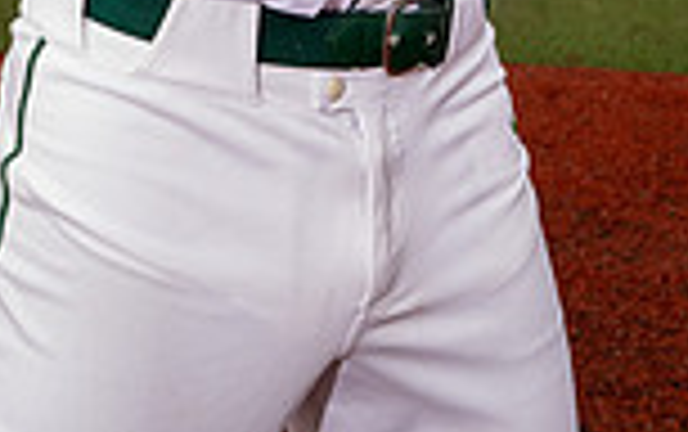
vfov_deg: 11.1
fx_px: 1971
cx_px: 198
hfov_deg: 19.7
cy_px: -500
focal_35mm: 105
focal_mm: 35
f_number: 6.3
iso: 800
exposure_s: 1/250
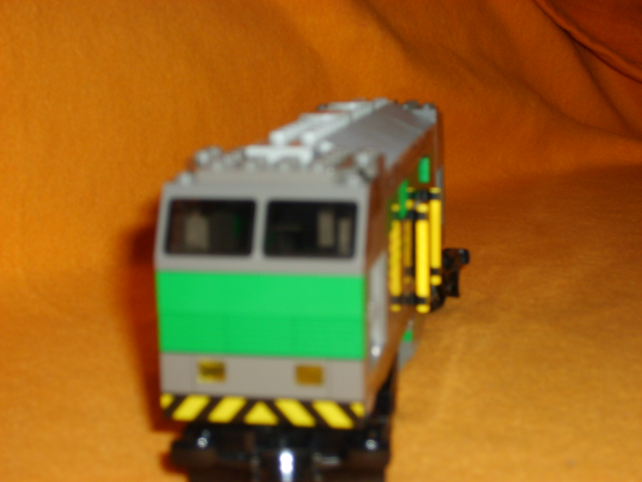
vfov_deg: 24.0
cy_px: 241
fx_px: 1131
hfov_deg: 31.7
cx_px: 321
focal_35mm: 61
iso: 100
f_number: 3.6
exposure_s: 1/60
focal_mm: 10.3
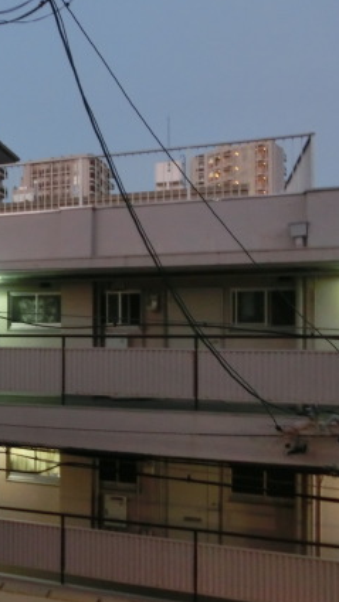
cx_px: -109
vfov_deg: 49.3
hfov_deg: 24.9
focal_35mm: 41
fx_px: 655
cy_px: 327
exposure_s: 1/15
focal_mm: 4.43
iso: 400
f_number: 3.2
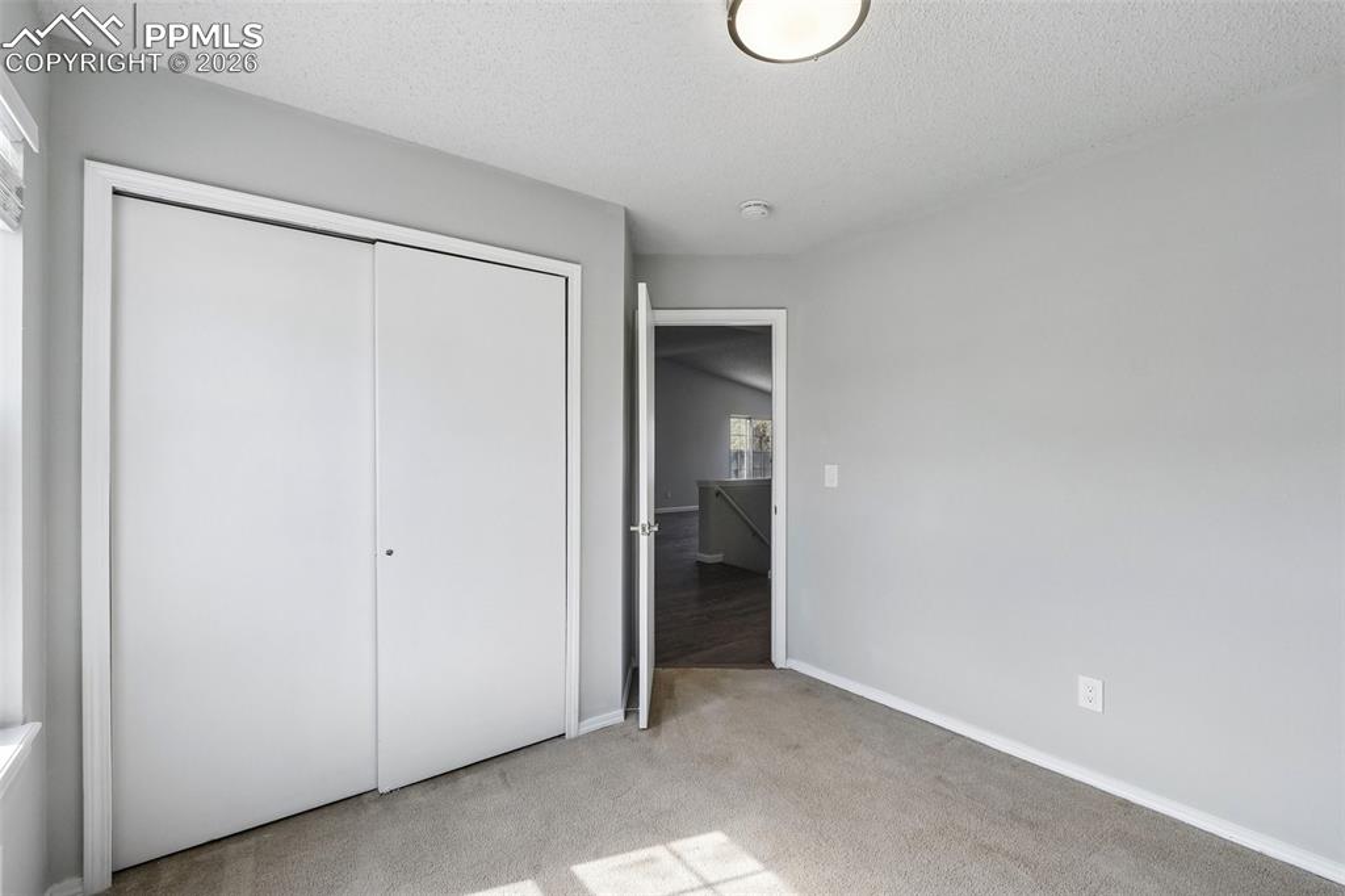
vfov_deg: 77.3
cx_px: 672
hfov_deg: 100.4
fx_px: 560
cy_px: 448
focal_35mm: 15
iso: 640
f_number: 10
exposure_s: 1/160
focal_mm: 10
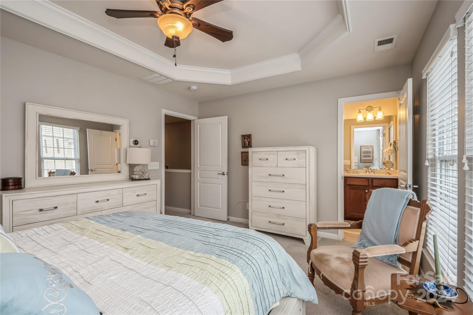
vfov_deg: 73.7
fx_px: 210
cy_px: 158
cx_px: 236
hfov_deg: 96.8
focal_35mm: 16
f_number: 7.1
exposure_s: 1/40
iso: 200
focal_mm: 16
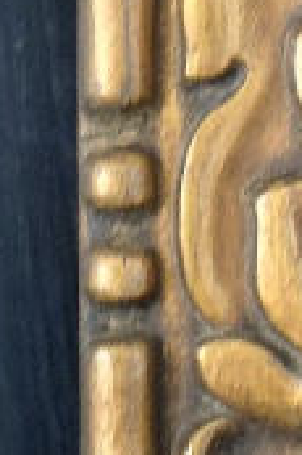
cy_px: -184
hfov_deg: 4.4
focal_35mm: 312
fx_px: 3934
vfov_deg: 6.5
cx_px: 55
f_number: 4.2
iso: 1800
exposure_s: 1/60
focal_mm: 30
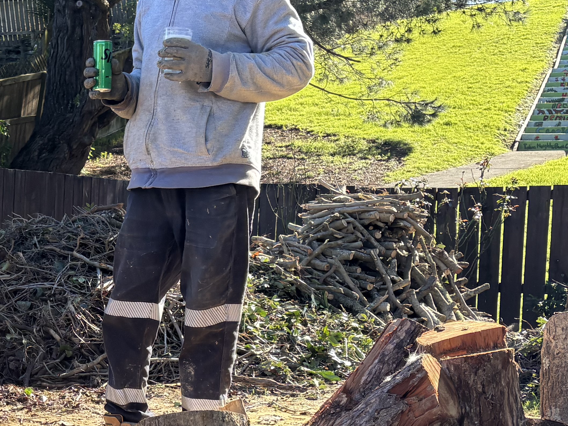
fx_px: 1148
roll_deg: +0.2
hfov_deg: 26.1
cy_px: 314
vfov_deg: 20.9
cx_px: -19
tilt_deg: -5.6
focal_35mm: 70
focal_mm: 5.96
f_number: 1.6
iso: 64
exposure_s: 1/973
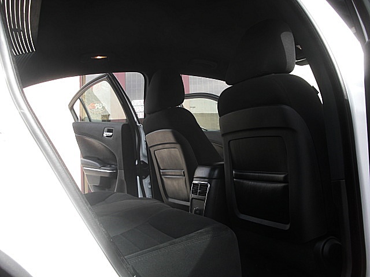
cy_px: 138
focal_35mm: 36
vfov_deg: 39.7
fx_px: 385
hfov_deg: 51.4
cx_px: 185
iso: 50
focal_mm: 6.3
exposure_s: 1/125
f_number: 2.8
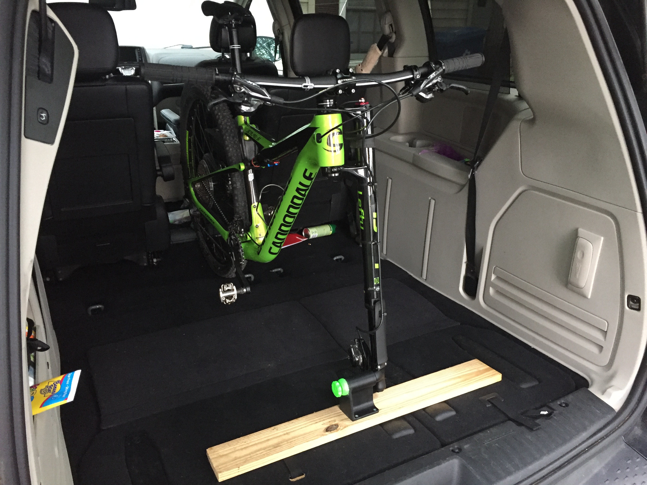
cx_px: 324
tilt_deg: -21.6
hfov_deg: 61.7
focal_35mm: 29
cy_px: 242
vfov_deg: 48.2
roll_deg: -2.3
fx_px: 542
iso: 320
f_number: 2.2
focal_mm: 4.15
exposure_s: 1/30
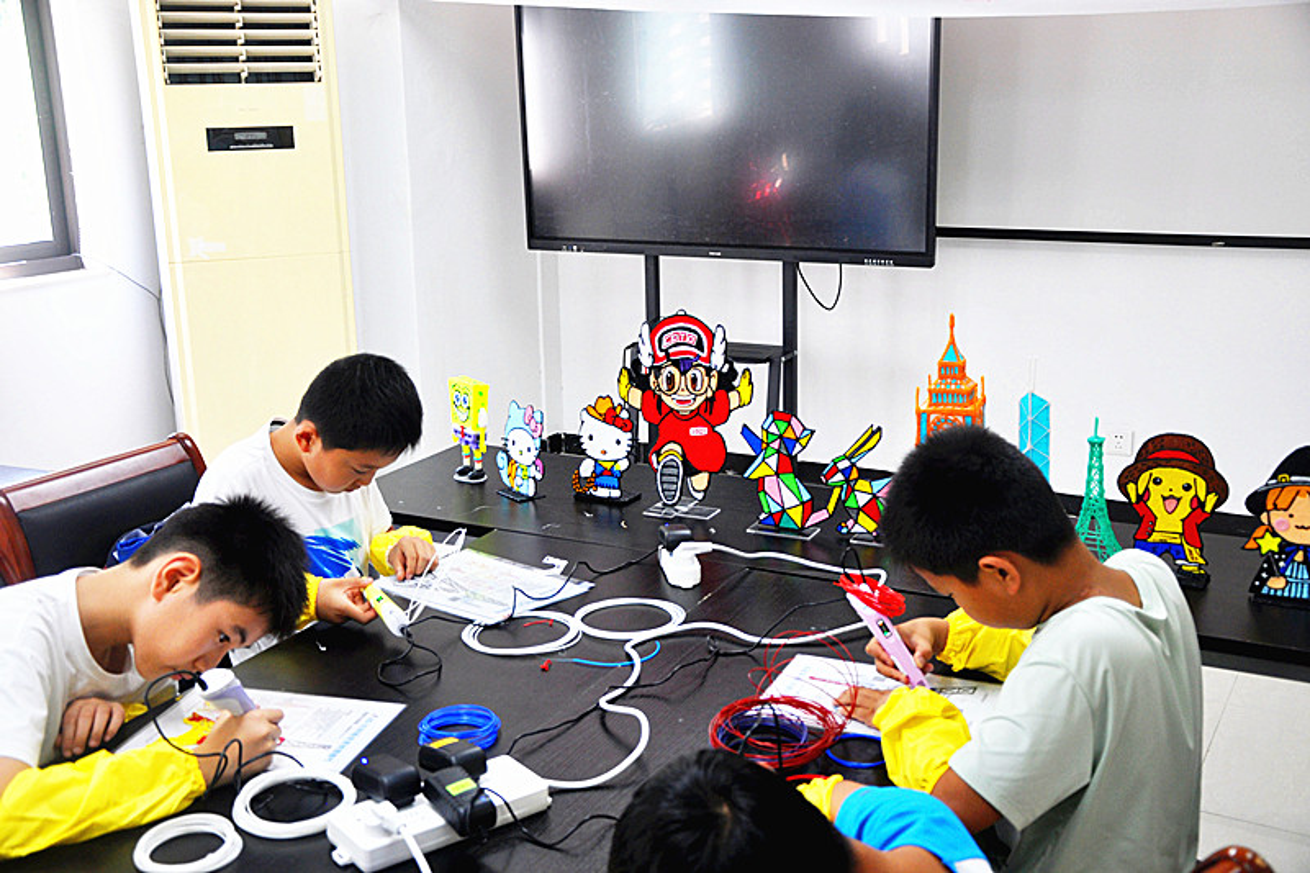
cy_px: 436
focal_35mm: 42
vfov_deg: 31.9
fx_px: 1528
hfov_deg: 46.4
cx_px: 655
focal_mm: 28
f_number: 4
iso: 400
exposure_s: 1/60
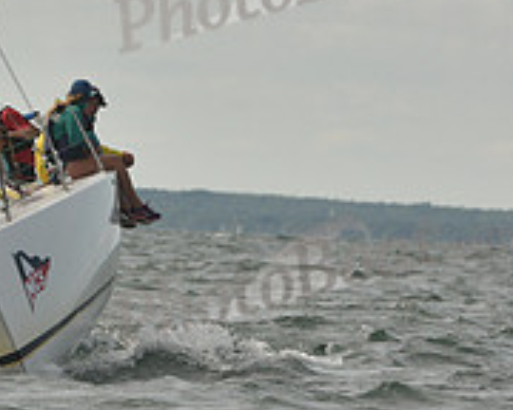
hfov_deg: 3.2
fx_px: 9201
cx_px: -31
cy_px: 167
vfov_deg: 2.6
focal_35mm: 606
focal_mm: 200
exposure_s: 1/1000
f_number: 7.1
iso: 320
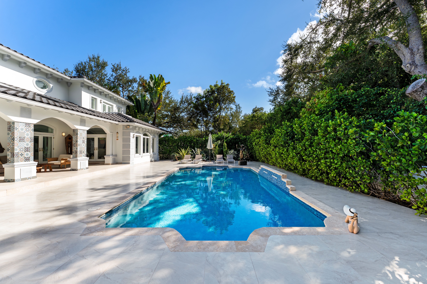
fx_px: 166
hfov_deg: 104.3
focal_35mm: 14
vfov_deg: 81.2
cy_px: 142
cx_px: 214
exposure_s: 1/320
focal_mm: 14
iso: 200
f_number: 8
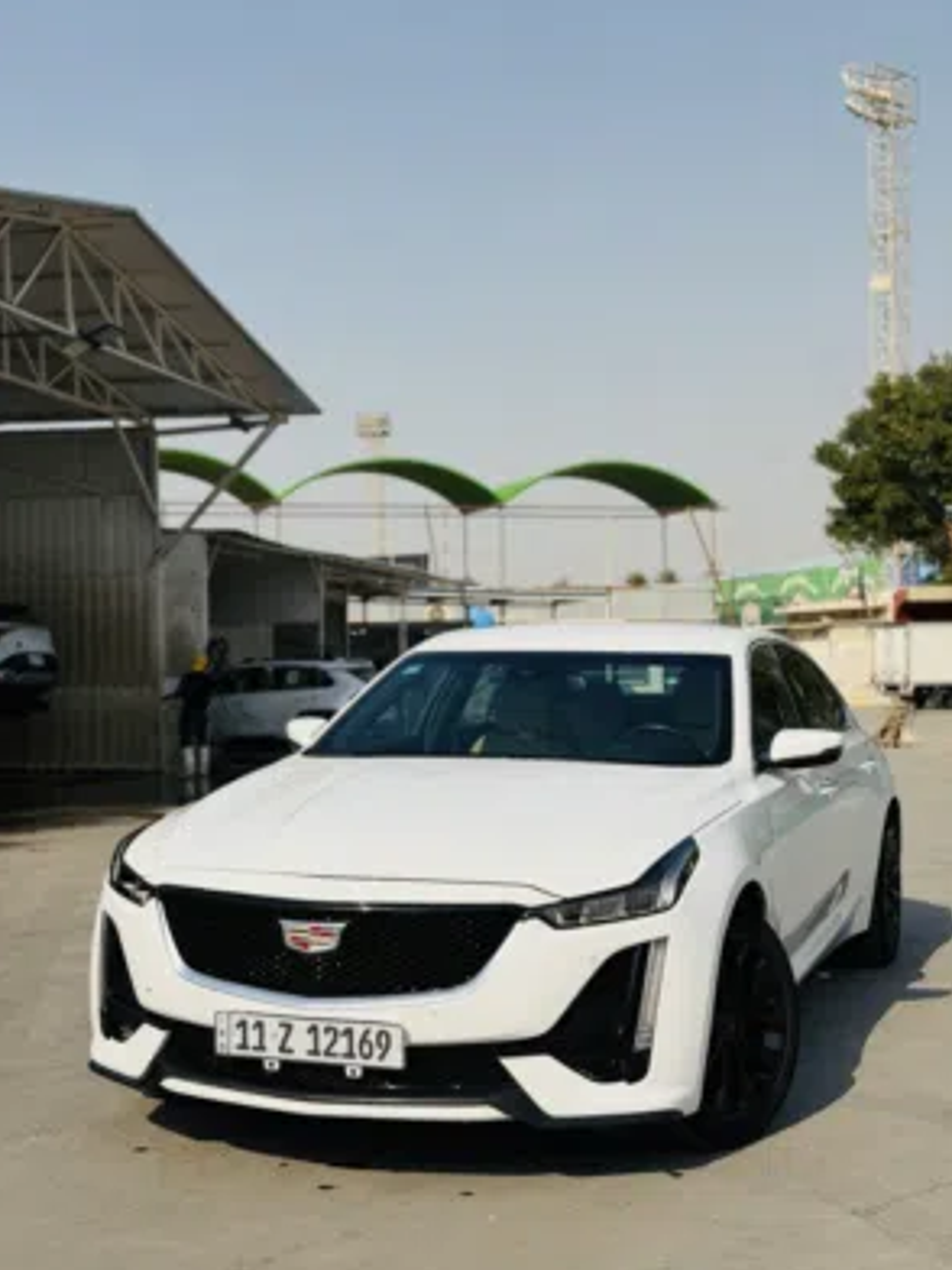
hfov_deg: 29.7
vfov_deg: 38.9
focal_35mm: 49
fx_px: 1797
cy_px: 632
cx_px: 470
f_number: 1.78
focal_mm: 6.76
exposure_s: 1/9901
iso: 64
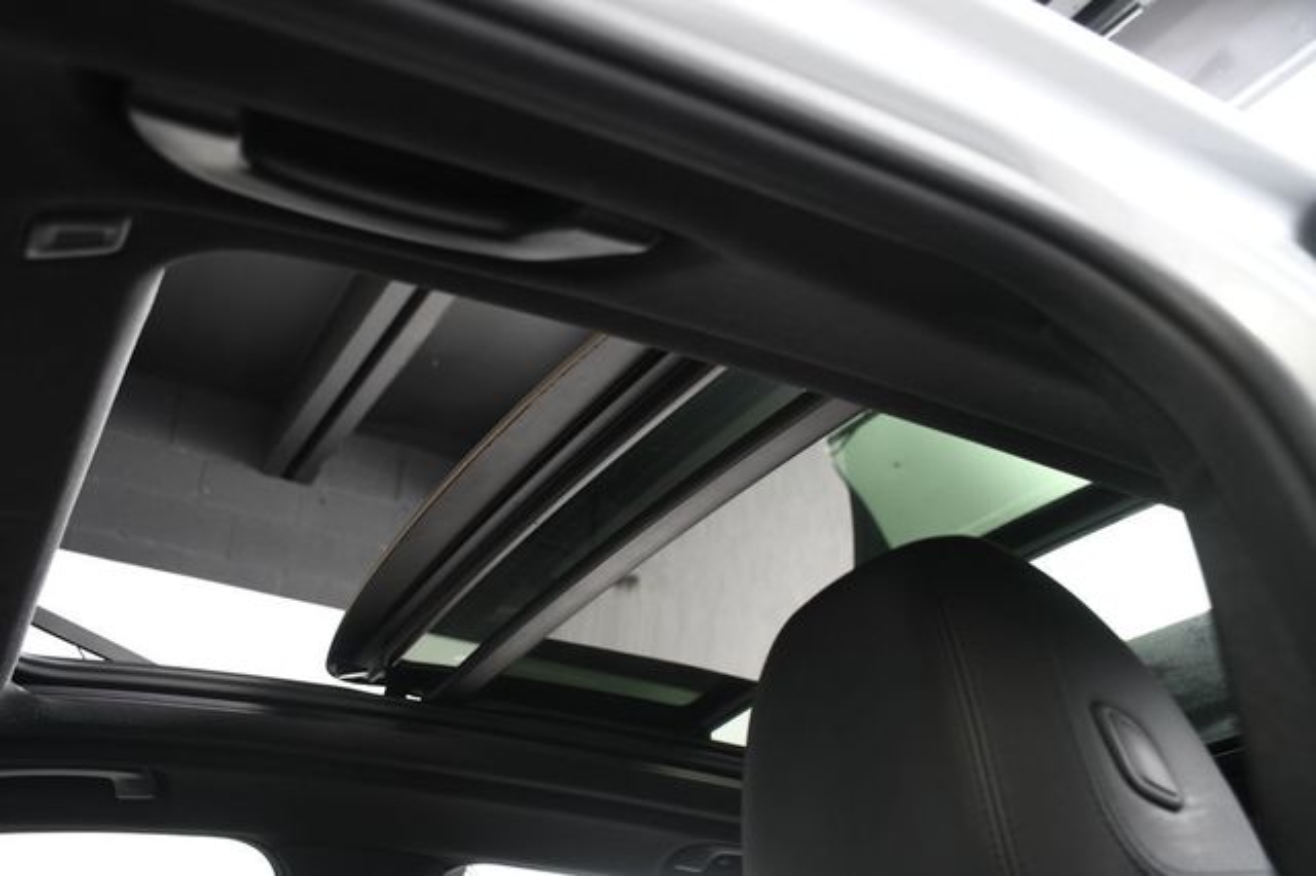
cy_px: 438
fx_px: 1315
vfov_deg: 36.8
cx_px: 658
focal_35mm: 36
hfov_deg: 53.2
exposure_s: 1/160
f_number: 4
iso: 100
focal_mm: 24
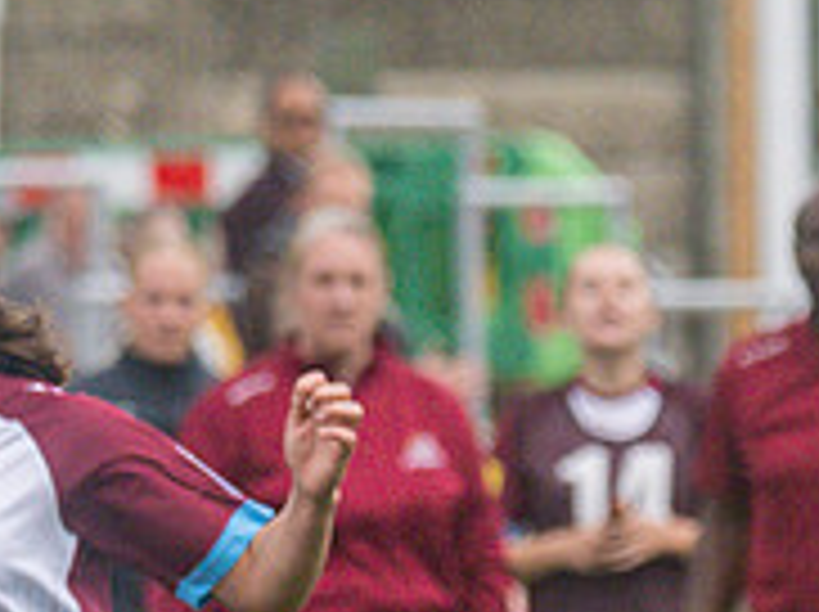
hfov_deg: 1.2
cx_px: 651
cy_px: 1080
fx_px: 37664
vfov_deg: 0.9
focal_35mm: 1594
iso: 500
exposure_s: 1/1000
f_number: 4
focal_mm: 210
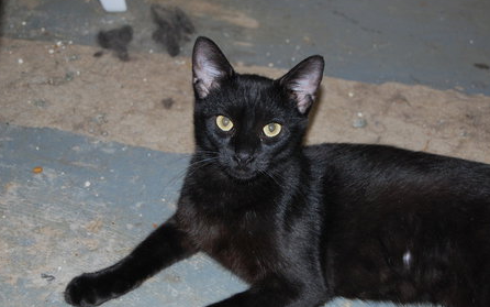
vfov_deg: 15.9
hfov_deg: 25.2
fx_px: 1095
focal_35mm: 82
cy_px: 157
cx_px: 266
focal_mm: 48
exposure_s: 1/60
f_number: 5.6
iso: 400
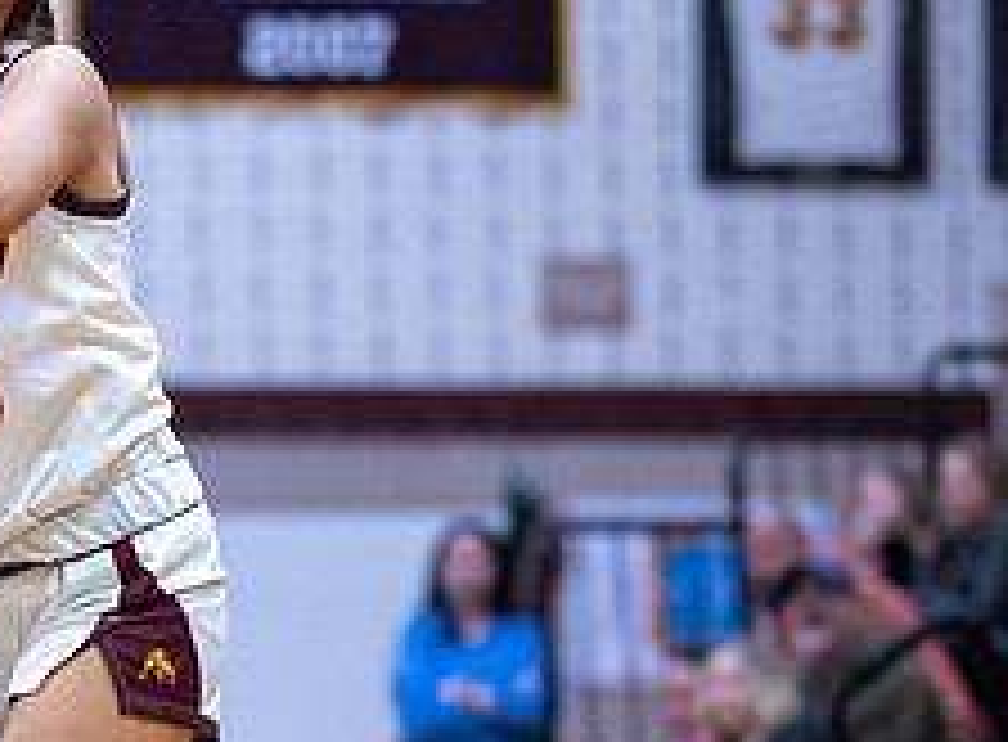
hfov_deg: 5.3
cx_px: 11
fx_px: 10908
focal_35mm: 377
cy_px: 831
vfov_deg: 3.9
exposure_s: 1/1250
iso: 1800
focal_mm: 85
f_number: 1.8
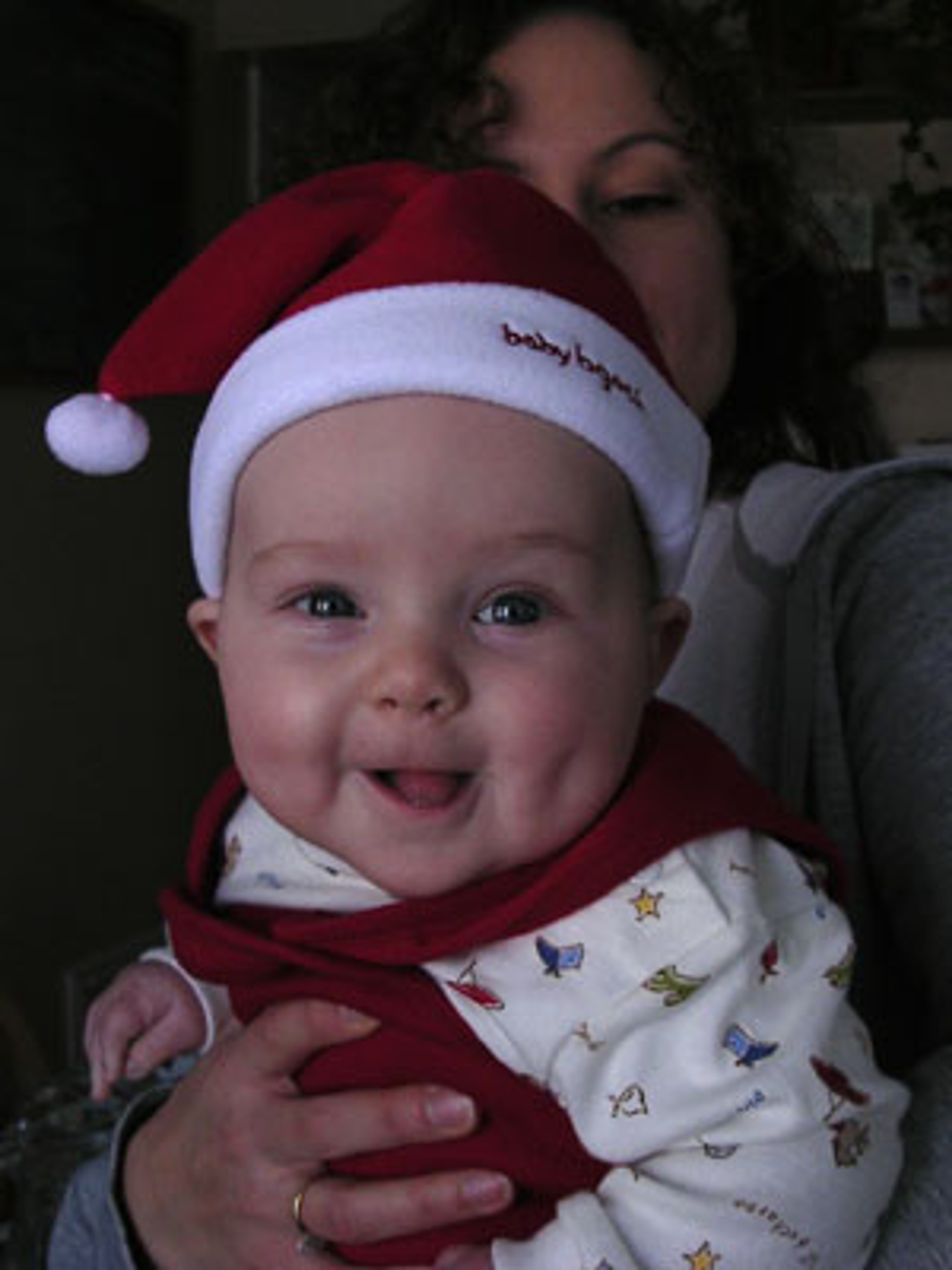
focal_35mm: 38
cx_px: 476
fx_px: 1393
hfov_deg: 37.7
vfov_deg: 49.0
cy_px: 635
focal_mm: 5.8
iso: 100
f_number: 2.8
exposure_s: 1/94.2
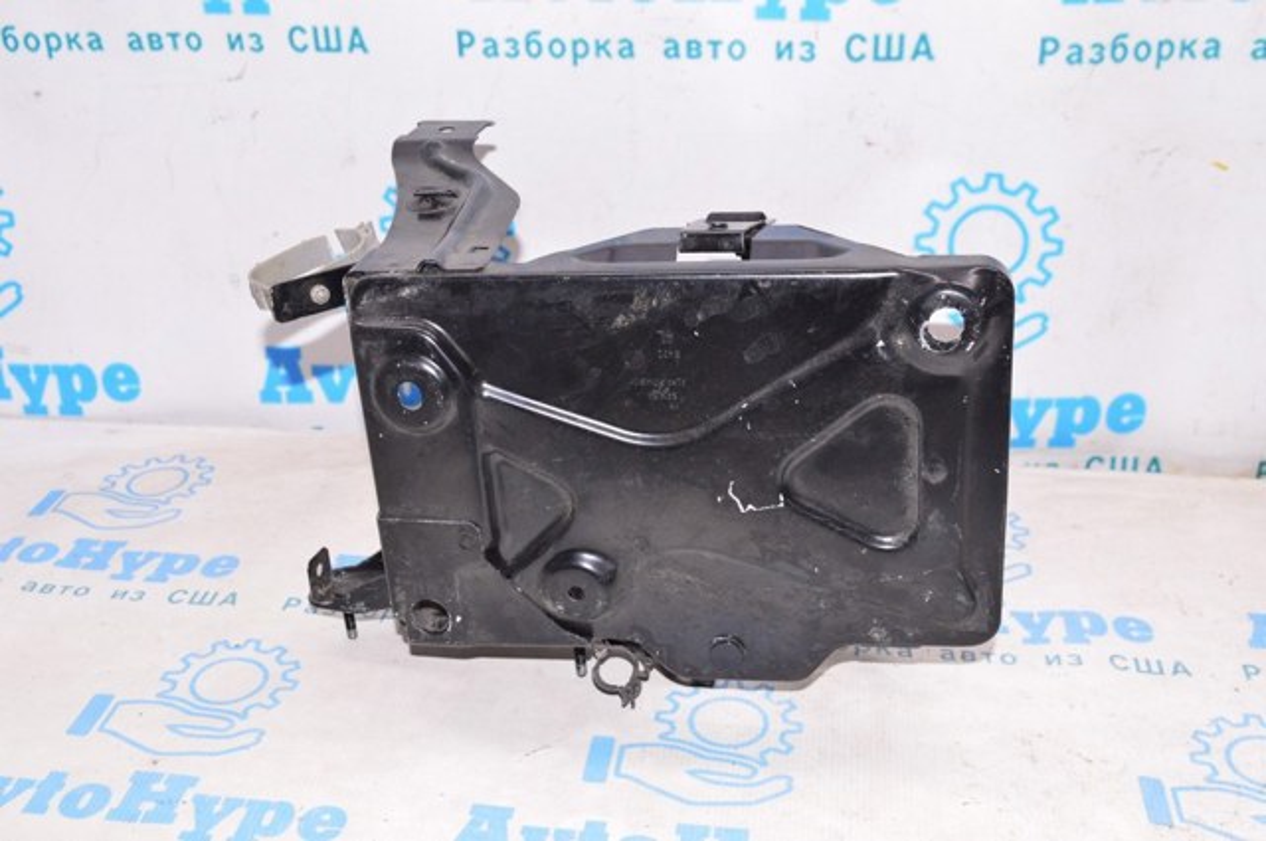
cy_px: 420
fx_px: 1475
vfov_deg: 31.8
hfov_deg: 46.5
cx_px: 633
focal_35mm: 42
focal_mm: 28
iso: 1600
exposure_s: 1/125
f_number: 8
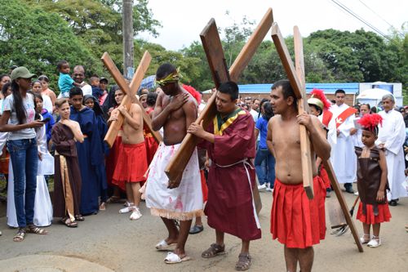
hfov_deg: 46.4
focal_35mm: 42
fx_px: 476
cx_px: 204
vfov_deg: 31.9
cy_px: 136
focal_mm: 28
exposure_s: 1/250
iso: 250
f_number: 8
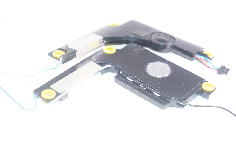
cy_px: 78
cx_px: 118
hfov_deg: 27.5
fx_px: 481
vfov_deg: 18.5
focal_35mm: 74
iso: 640
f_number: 5.6
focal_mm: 49
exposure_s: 1/125
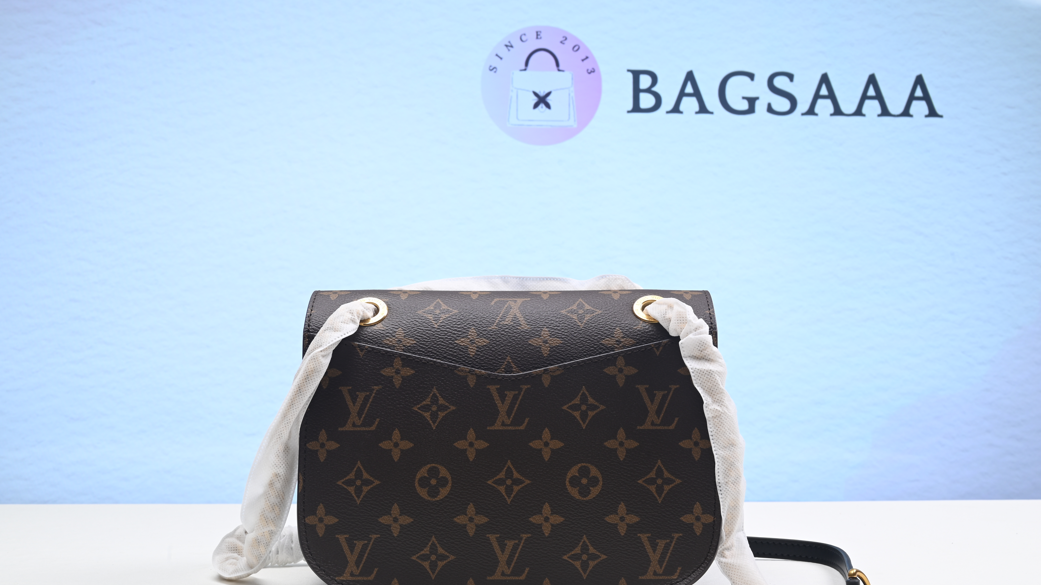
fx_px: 1132
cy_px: 325
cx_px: 521
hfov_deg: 49.4
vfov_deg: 29.0
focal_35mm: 41
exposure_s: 1/2
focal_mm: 39
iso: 100
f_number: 16
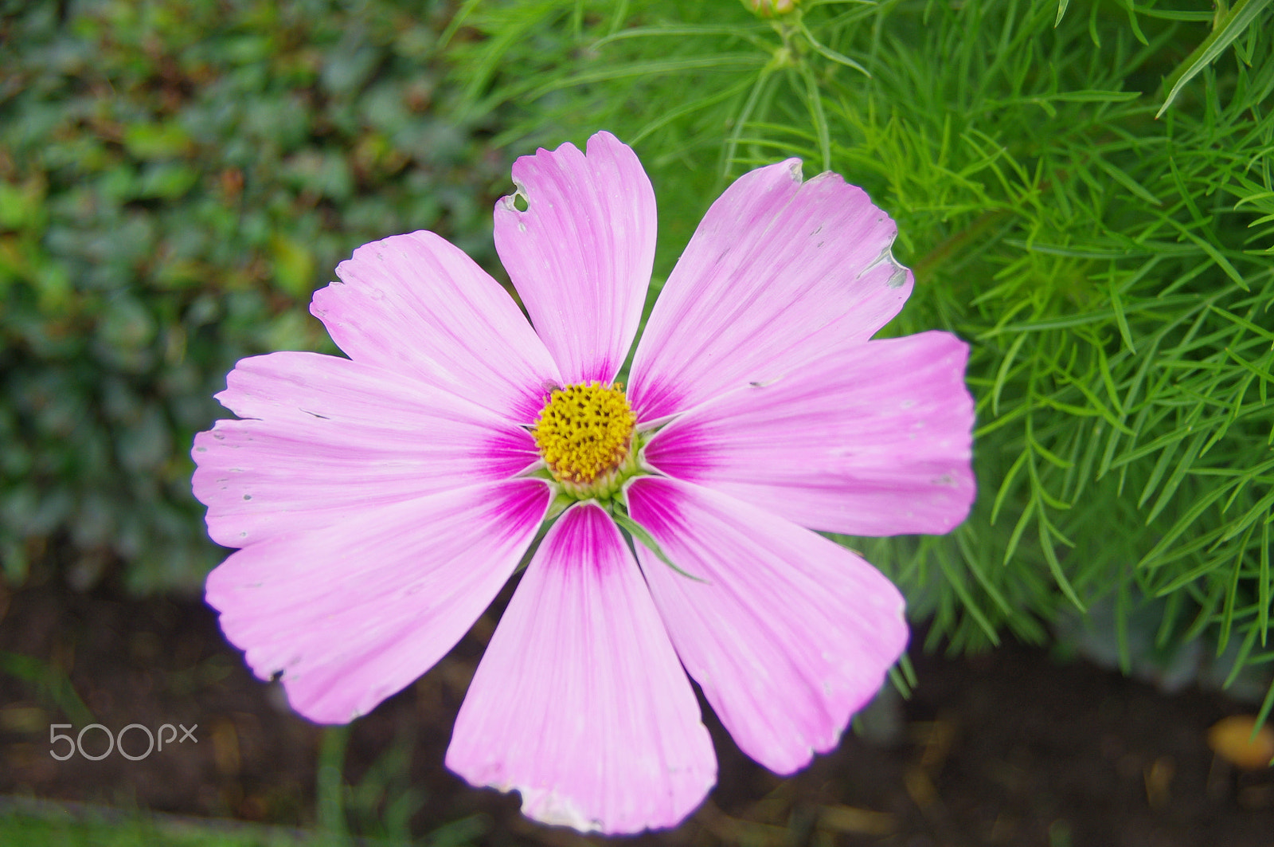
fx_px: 2545
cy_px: 424
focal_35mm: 72
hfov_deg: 28.1
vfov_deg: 18.9
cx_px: 637
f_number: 5.6
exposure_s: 1/250
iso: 200
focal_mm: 47.5
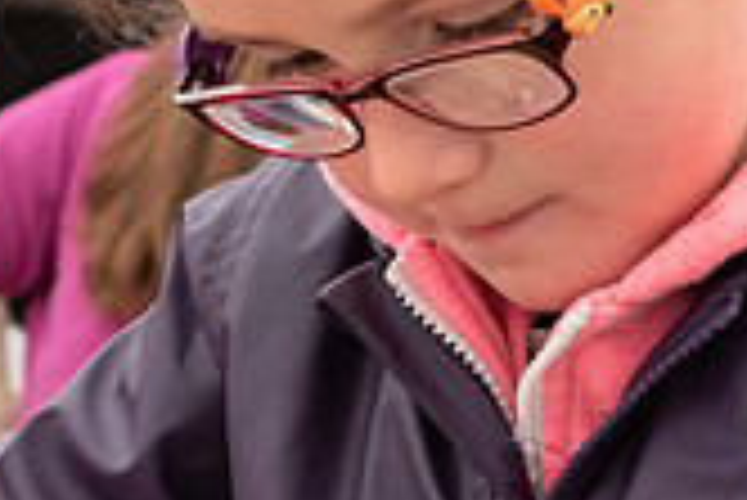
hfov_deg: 11.3
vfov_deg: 7.5
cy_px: 448
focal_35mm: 182
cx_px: 518
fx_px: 3780
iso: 2000
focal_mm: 52
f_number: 8
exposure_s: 1/80
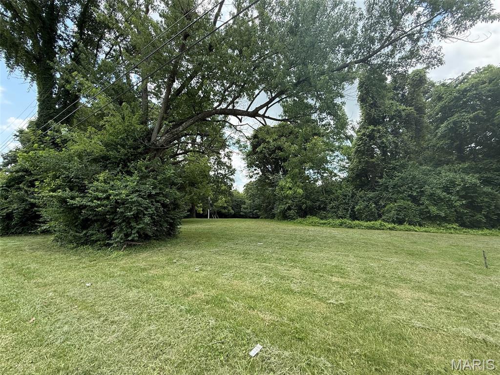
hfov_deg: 102.1
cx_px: 250
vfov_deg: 85.7
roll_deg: -0.6
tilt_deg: +9.2
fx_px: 202
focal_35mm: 14
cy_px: 188
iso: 64
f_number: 2.2
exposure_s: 1/625
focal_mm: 2.22
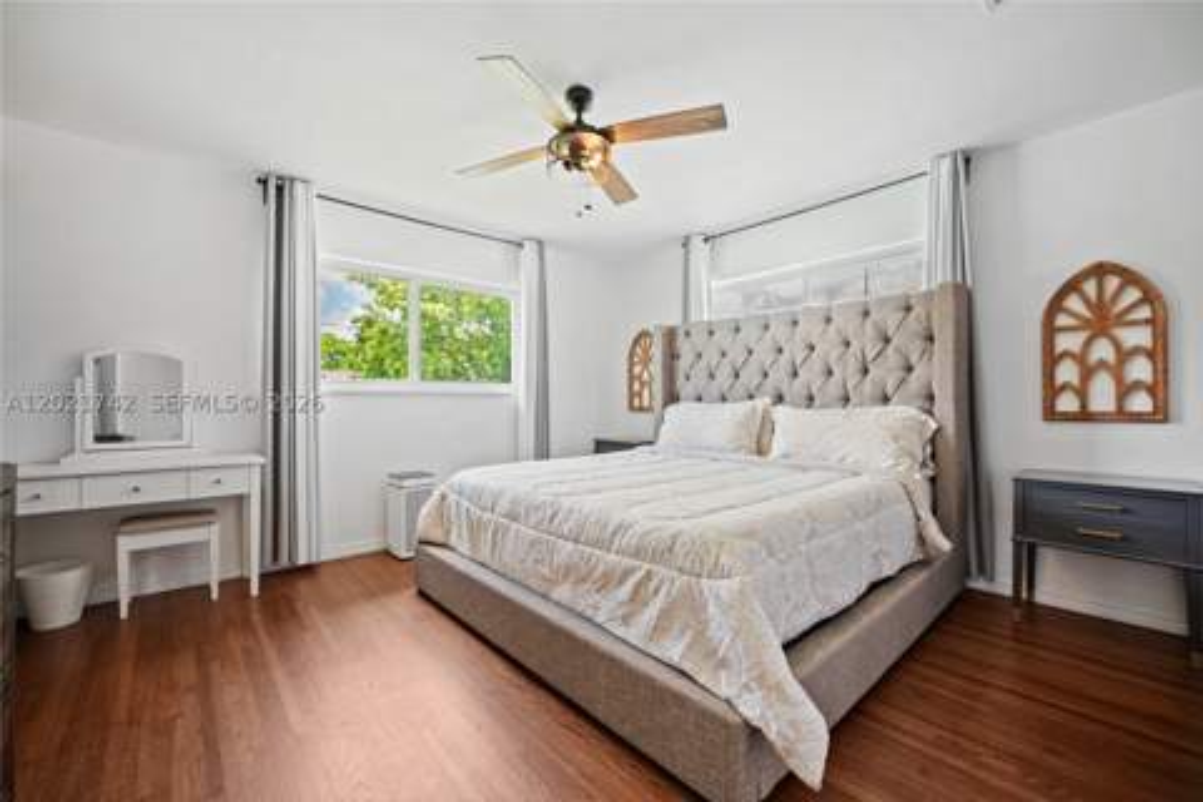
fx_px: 468
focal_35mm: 14
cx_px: 602
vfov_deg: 81.2
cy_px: 401
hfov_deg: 104.3
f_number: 2.8
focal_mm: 14
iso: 100
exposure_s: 1/20
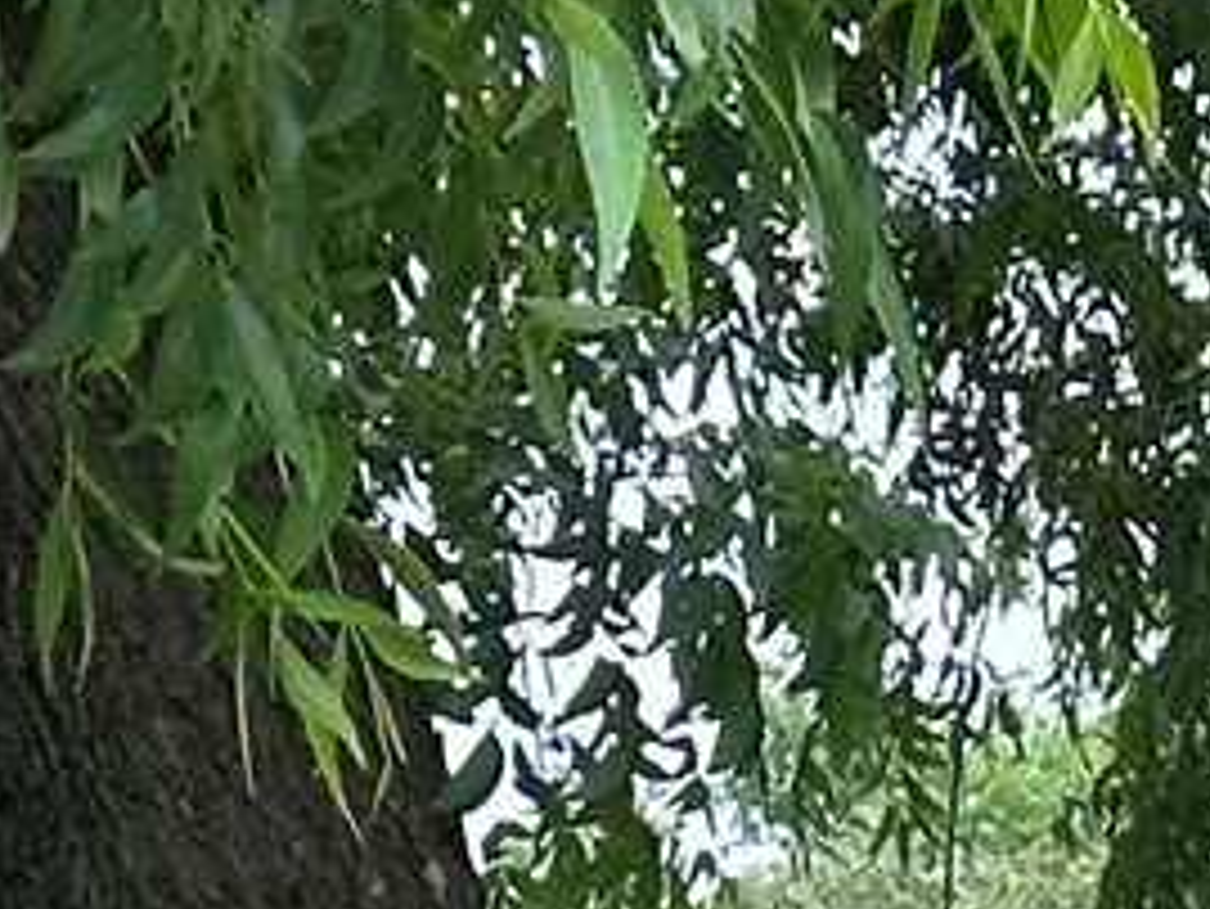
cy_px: 2750
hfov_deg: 5.3
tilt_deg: -5.4
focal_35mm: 365
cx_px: 2609
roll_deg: -1.3
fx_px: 12764
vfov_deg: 3.9
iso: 64
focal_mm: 6.86
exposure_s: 1/521
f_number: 1.78
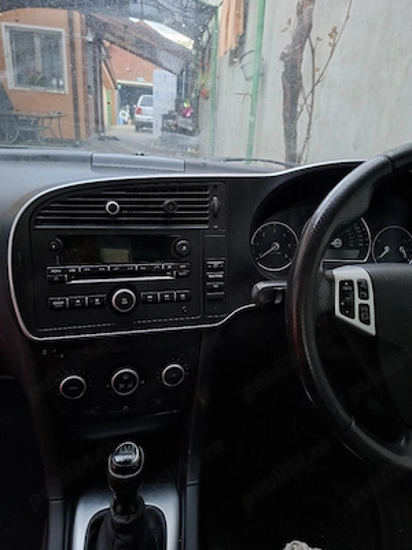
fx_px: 365
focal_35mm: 23
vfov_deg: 73.9
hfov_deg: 58.9
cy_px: 275
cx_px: 206
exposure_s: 1/25
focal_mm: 5.54
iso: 800
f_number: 1.8
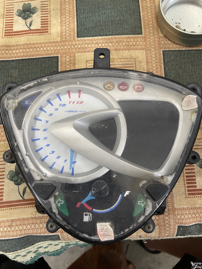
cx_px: 101
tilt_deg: -78.8
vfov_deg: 67.3
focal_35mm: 26
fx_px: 202
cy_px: 134
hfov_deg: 53.1
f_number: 1.6
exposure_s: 1/60
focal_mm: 4.2
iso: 200
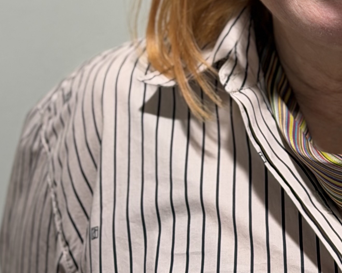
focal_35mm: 143
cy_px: -92
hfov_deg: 13.4
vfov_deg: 10.5
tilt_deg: -1.7
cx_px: 296
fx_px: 1448
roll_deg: -1.1
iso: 100
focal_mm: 6.76
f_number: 1.78
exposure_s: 1/50
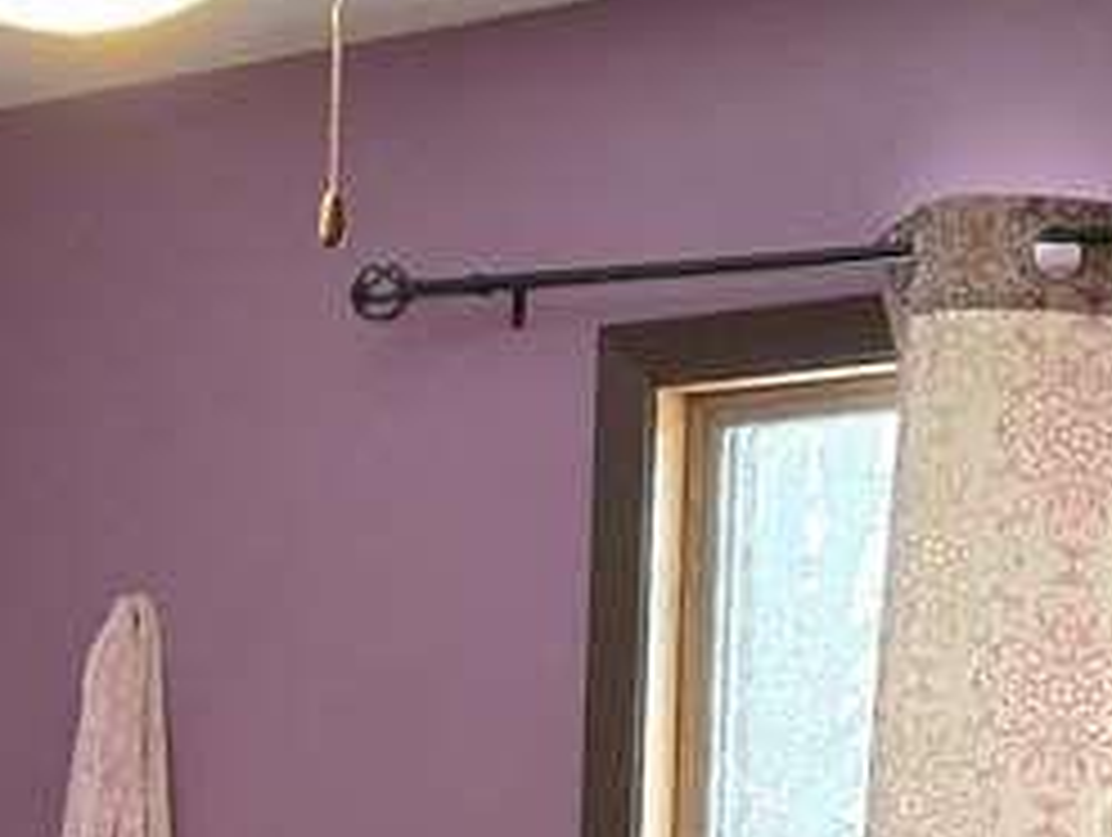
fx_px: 3828
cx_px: 32
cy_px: 1220
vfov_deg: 12.0
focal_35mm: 119
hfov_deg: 16.2
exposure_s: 1/120
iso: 500
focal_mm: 6.3
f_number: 1.7
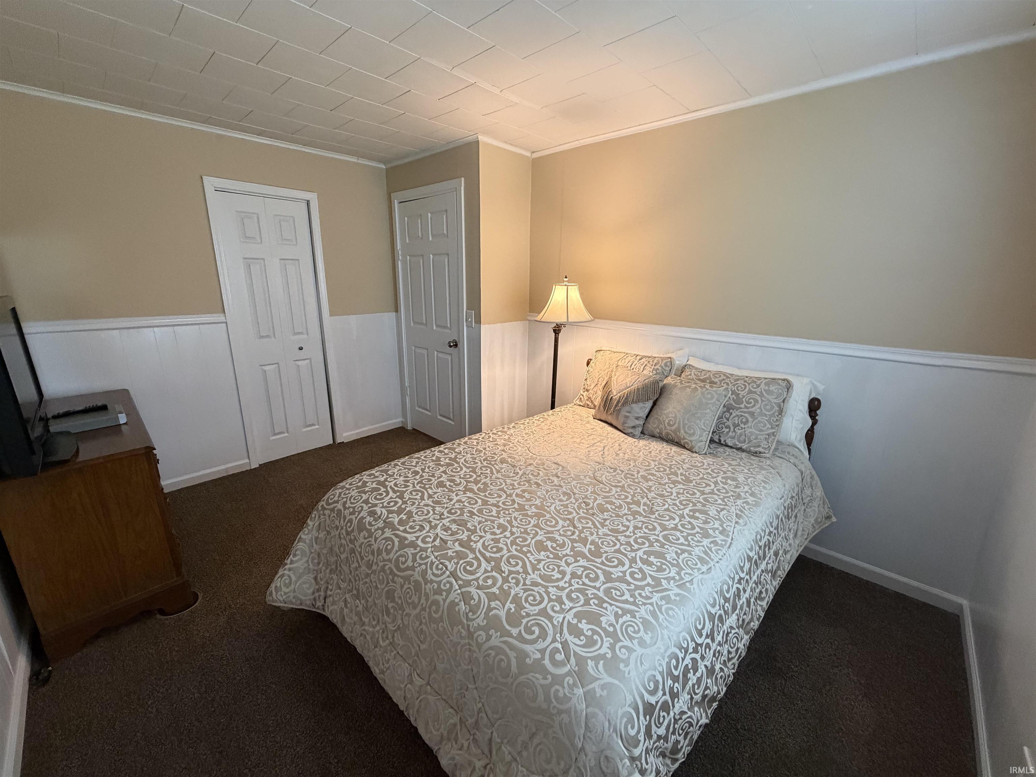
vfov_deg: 85.7
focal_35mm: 14
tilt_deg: -14.9
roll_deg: +0.0
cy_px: 388
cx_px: 518
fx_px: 419
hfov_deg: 102.1
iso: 400
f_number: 2.2
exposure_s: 1/60
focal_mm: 2.22
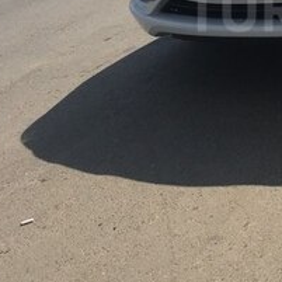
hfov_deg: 19.5
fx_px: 774
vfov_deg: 20.1
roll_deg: +7.4
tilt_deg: -16.4
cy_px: 11
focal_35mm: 84
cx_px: 330
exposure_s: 1/3049
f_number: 2.2
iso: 32
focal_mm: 4.15
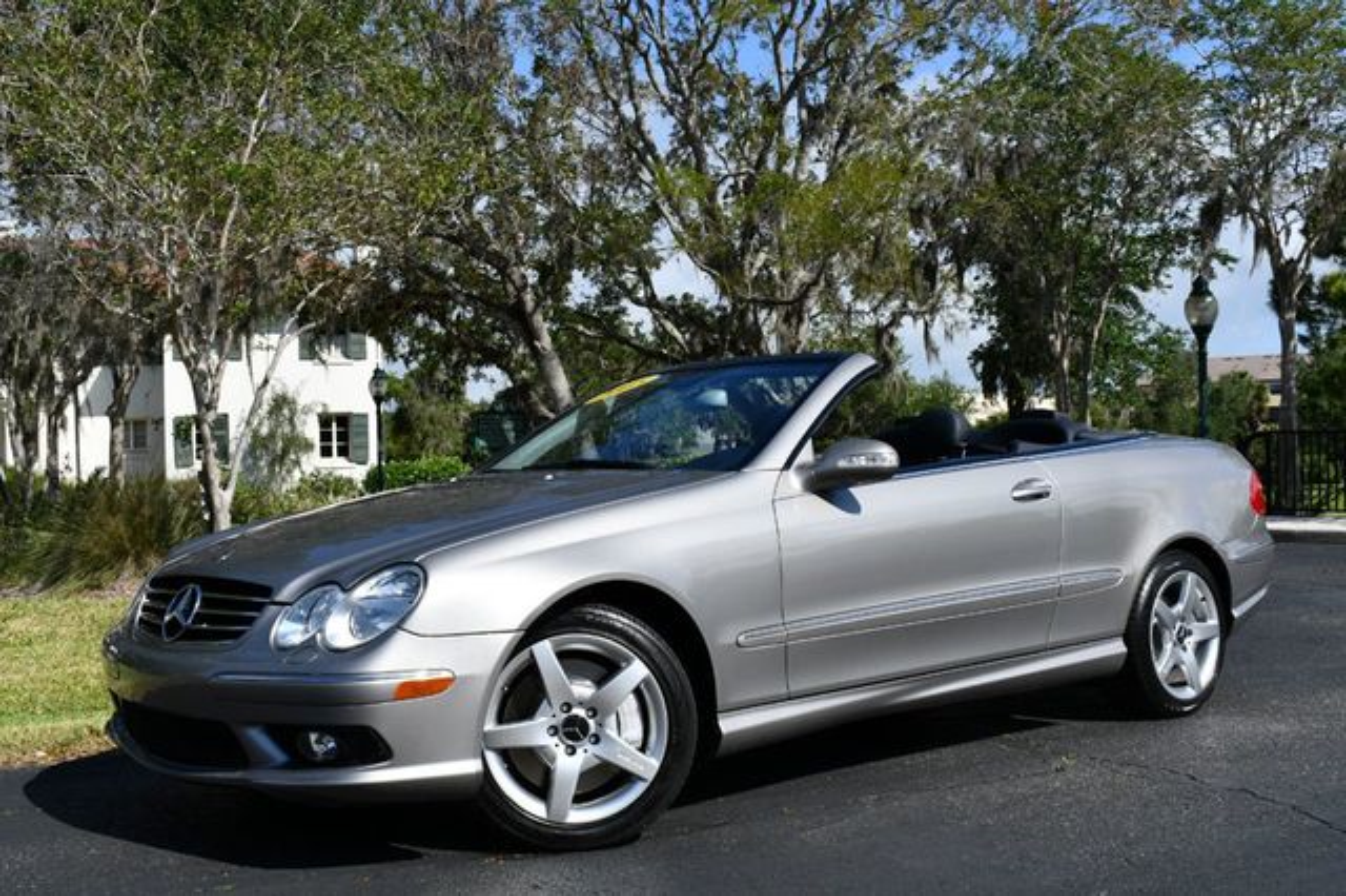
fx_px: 1569
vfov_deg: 31.9
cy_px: 448
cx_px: 673
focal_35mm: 42
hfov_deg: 46.4
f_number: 9
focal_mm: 28
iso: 100
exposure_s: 1/320
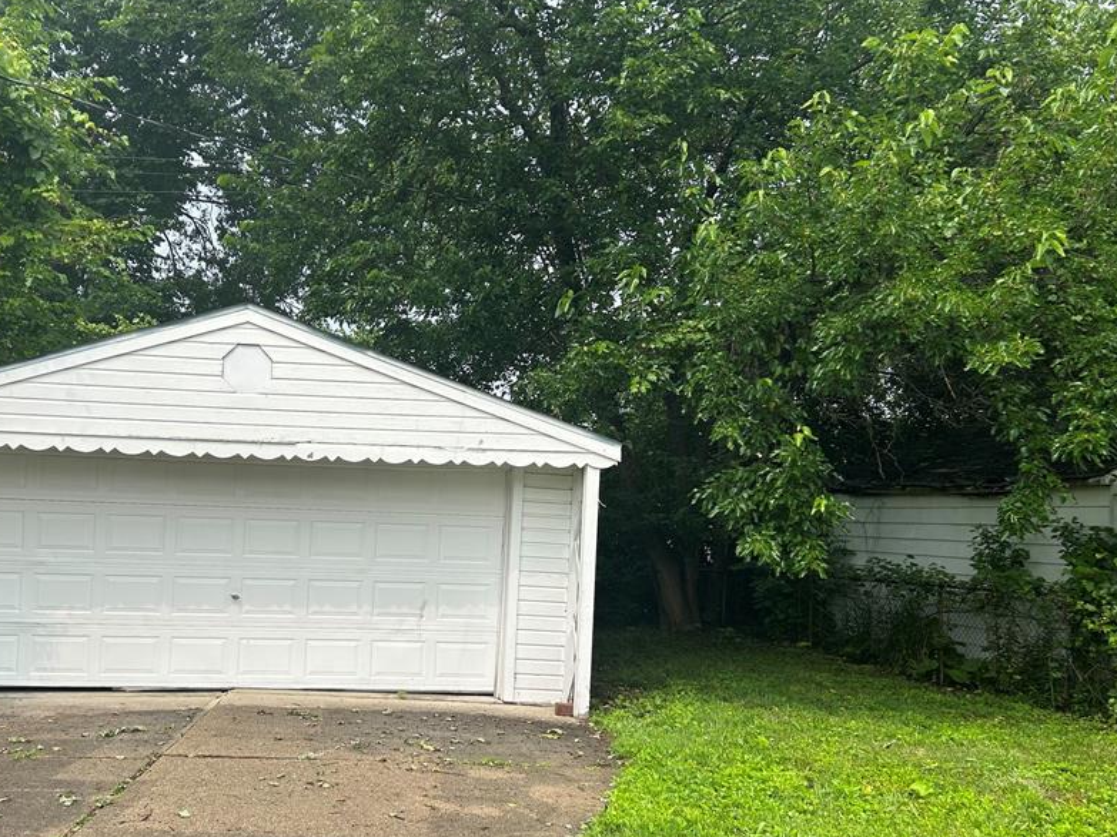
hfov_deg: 53.3
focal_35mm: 34
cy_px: 465
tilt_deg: +3.4
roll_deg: -0.4
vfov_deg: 41.7
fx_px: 1097
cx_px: 414
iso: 50
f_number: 1.5
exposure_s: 1/1838
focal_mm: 5.7
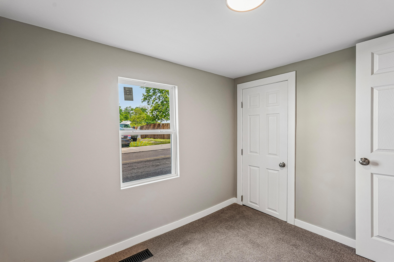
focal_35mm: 16
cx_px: 197
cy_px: 131
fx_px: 175
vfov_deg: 73.7
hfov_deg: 96.7
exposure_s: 1/30
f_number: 8
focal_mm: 16
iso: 250
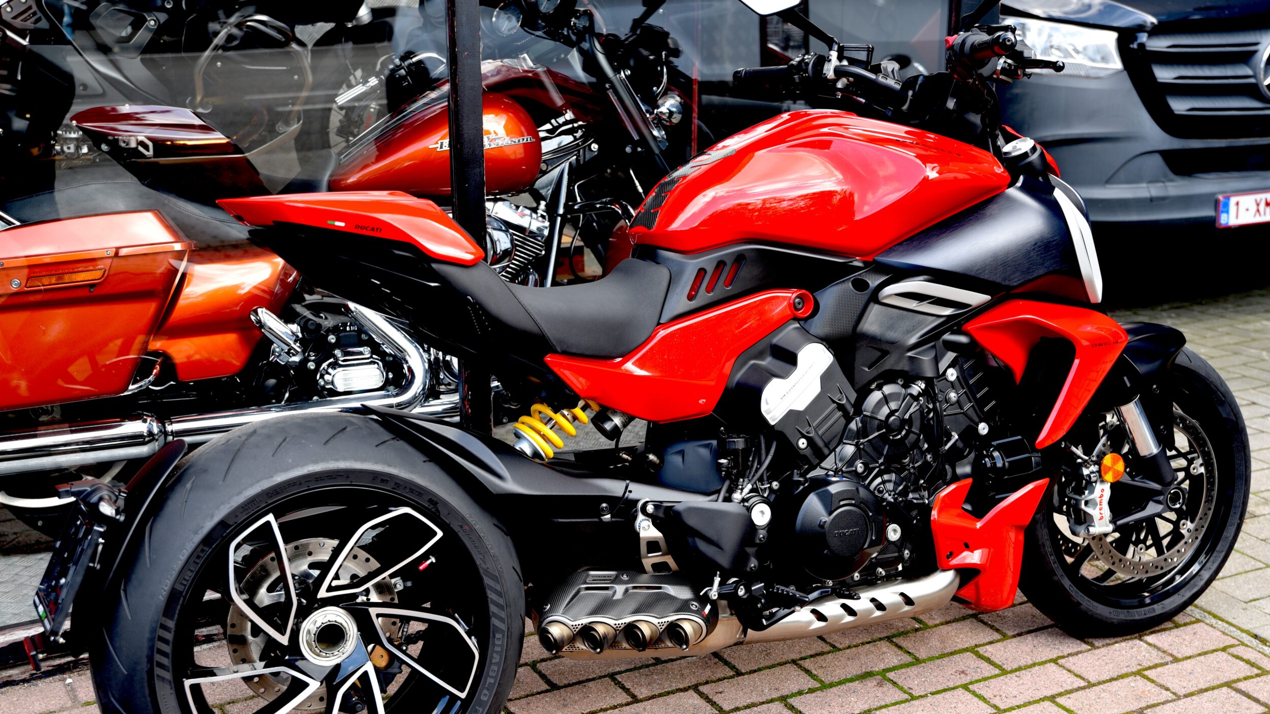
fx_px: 1617
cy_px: 422
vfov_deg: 24.9
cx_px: 640
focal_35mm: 48
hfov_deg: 42.9
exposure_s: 1/80
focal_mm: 45
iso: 200
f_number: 4.5
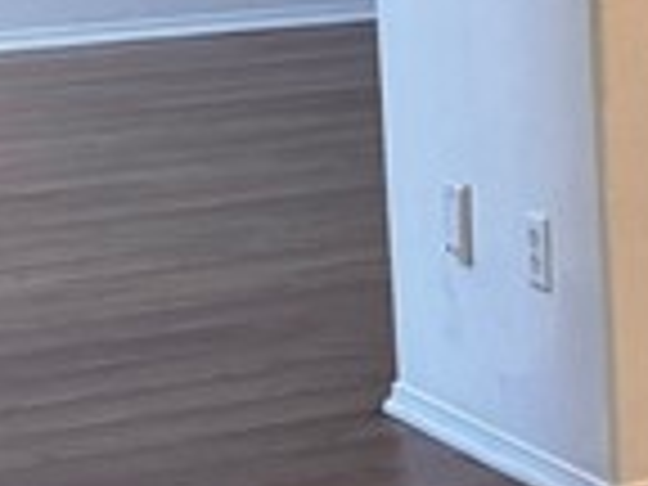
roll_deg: -0.5
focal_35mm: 171
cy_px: -32
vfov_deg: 8.6
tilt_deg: -8.2
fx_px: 3201
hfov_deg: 8.6
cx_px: 2228
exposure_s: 1/120
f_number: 1.78
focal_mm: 6.76
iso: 160
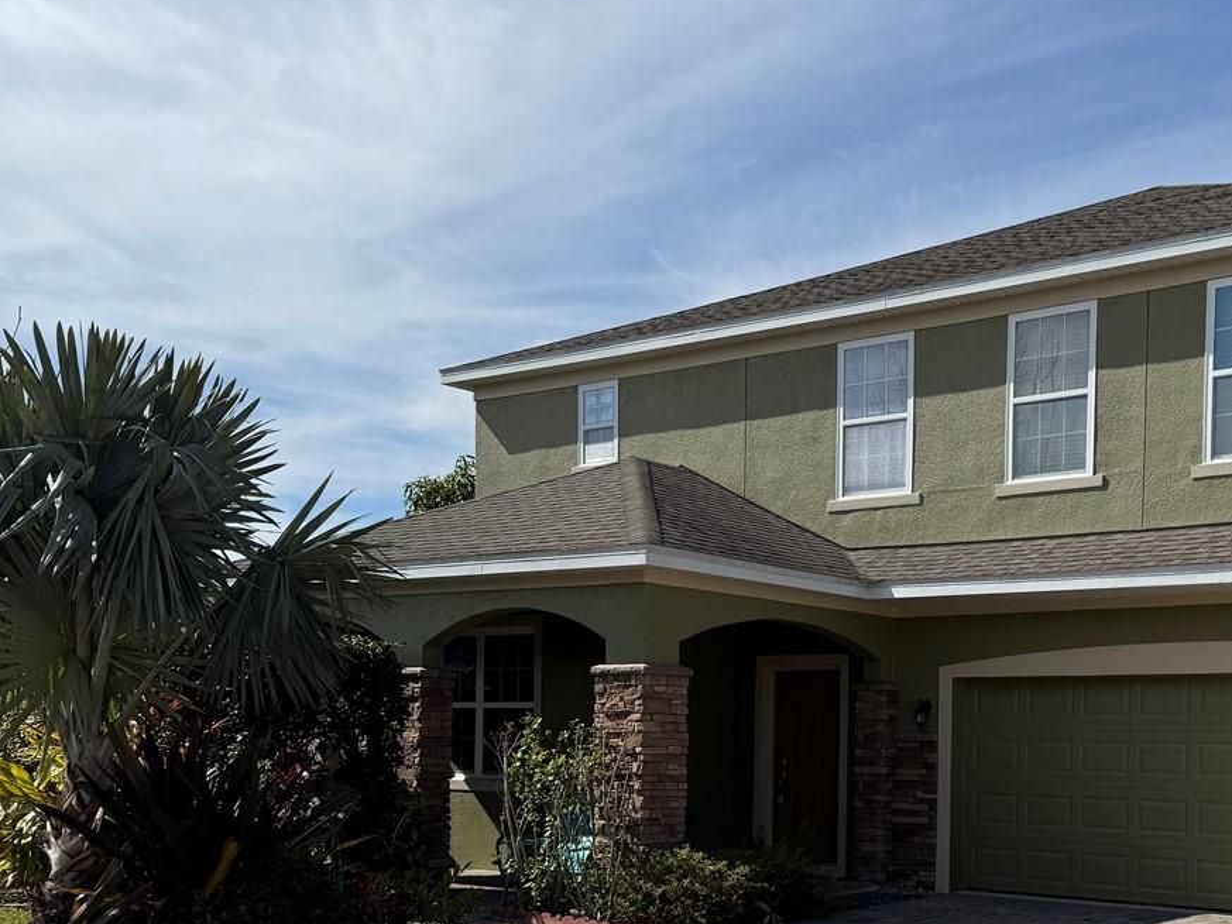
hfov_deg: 42.0
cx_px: 881
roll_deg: -0.9
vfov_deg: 32.0
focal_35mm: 44
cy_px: 746
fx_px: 1566
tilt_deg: -0.5
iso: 80
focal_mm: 6.76
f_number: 1.78
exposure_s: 1/7937
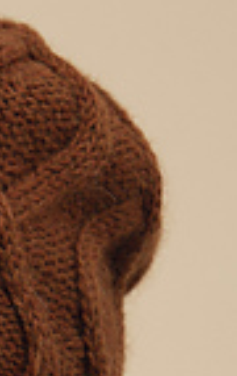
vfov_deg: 3.5
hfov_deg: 2.2
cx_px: -217
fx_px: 6087
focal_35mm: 592
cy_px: 726
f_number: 10
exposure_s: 1/200
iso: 100
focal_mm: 130
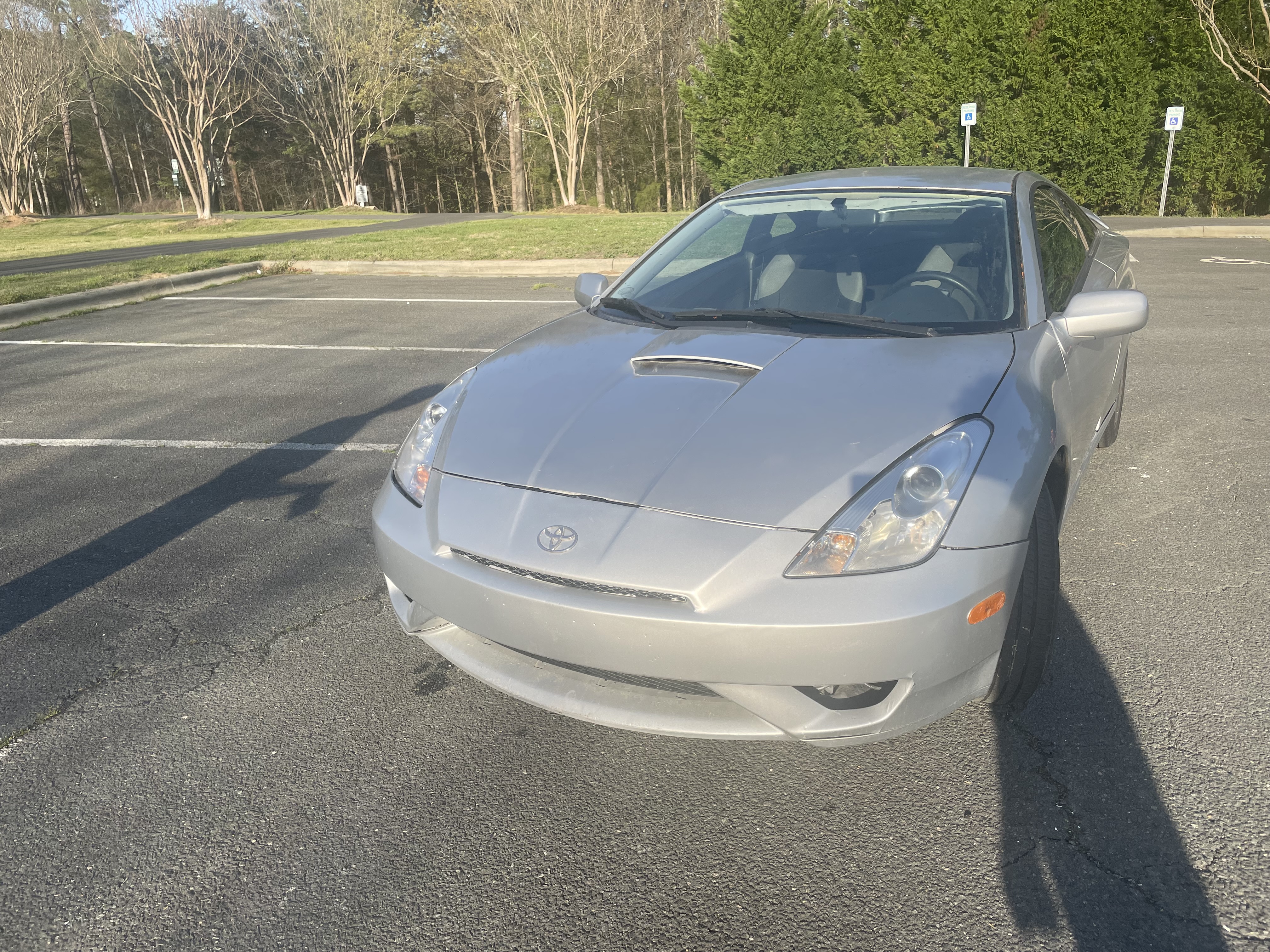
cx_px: 635
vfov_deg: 53.1
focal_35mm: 26
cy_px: 476
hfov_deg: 67.3
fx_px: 954
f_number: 1.6
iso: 32
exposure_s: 1/1916
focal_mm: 4.2
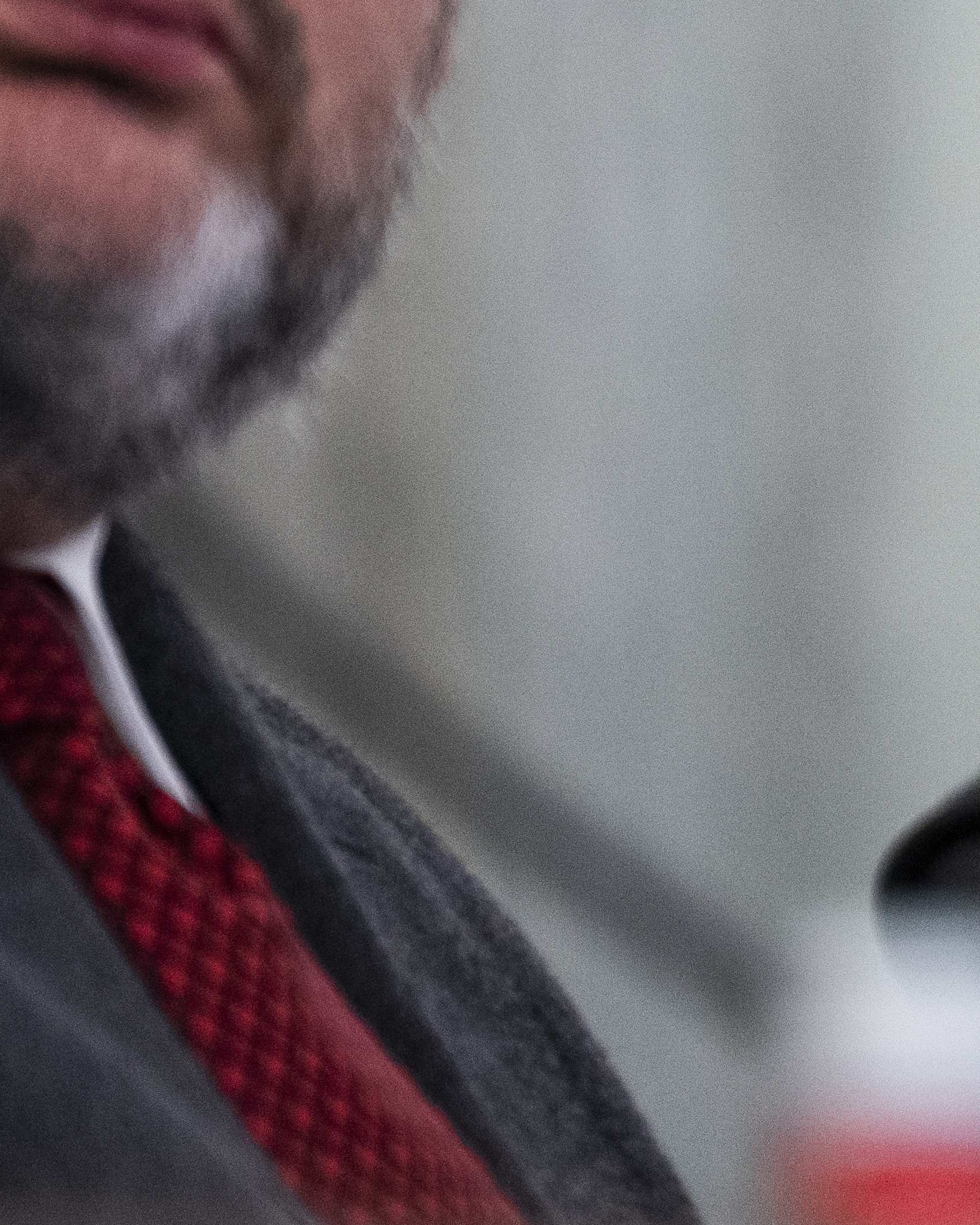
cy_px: -237
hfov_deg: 2.0
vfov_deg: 2.5
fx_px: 27592
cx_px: 1530
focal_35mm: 761
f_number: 2.8
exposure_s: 1/320
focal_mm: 200
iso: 3200
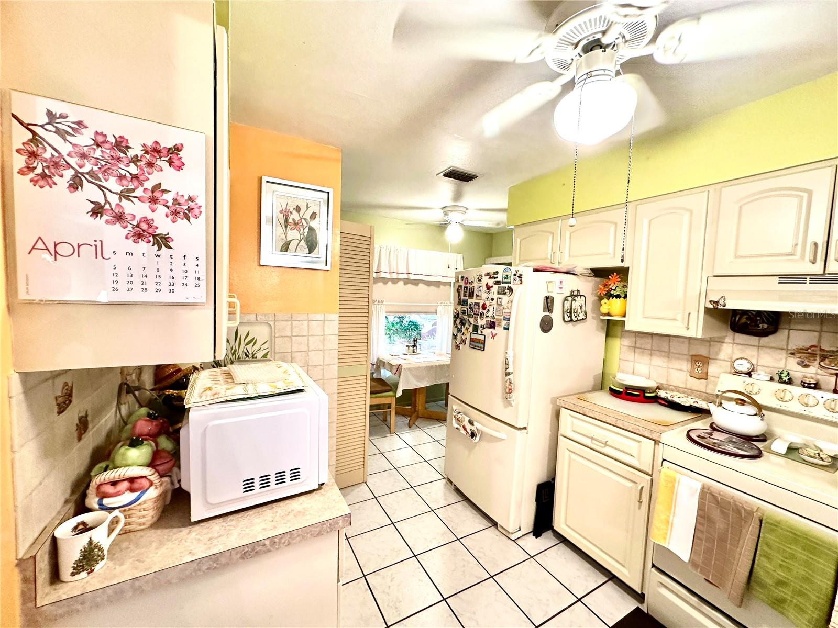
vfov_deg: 85.7
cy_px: 314
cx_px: 419
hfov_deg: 102.1
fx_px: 339
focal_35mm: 14
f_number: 2.2
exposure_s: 1/60
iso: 250
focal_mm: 2.22
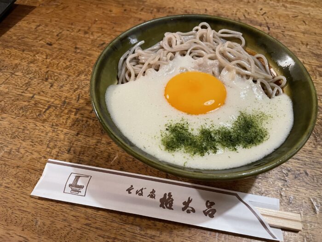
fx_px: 242
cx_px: 161
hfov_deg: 67.3
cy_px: 121
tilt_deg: -52.7
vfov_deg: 53.1
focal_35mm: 26
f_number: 1.6
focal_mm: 4.2
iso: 400
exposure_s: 1/60
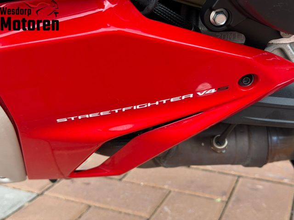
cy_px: 110
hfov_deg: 39.7
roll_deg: -0.6
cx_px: 147
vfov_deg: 30.3
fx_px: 408
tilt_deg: -16.3
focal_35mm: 48
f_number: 1.78
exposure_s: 1/447
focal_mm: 6.76
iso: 64
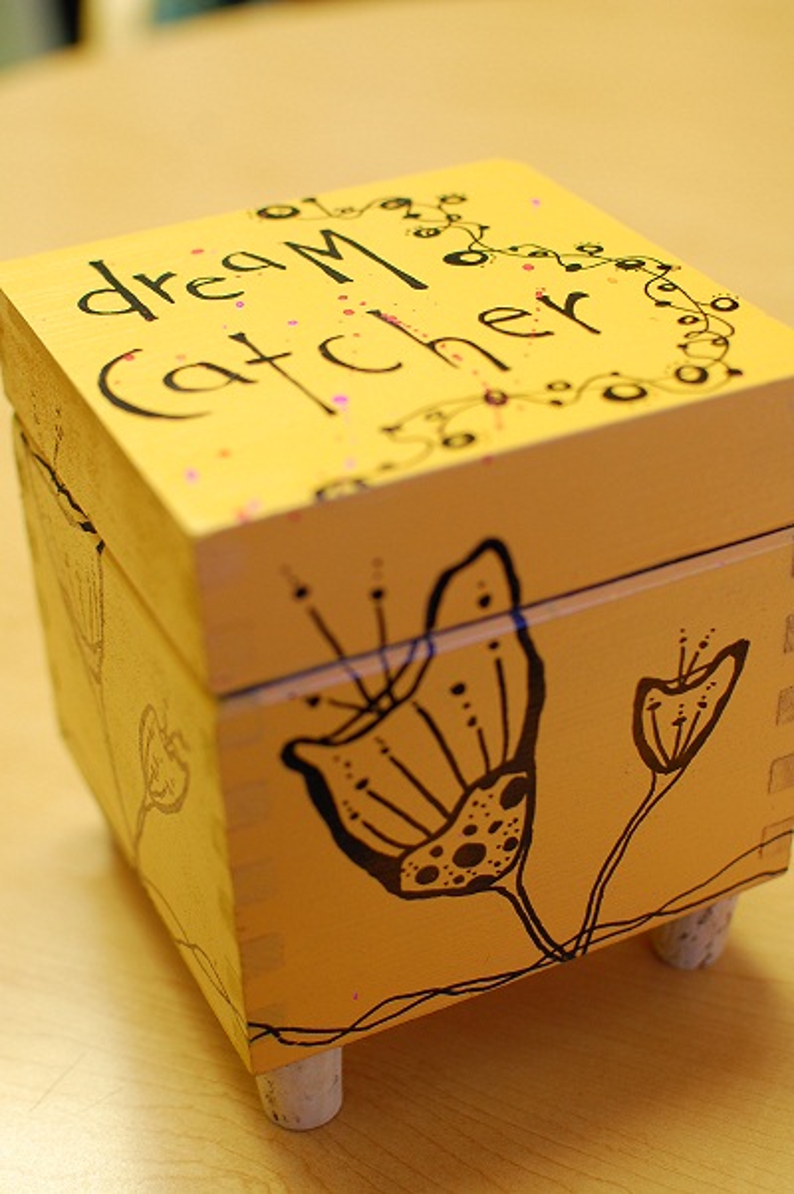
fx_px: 1741
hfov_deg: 25.7
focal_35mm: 52
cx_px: 397
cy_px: 597
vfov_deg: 37.9
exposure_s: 1/30
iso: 320
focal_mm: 35
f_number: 3.2
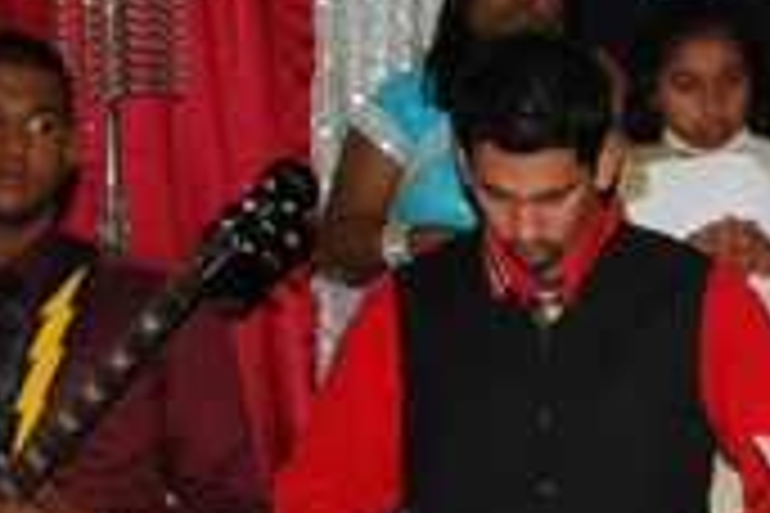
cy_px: 446
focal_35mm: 197
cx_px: 984
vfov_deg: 7.0
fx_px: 4213
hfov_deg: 10.2
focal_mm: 30
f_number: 7.1
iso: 800
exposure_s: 1/60
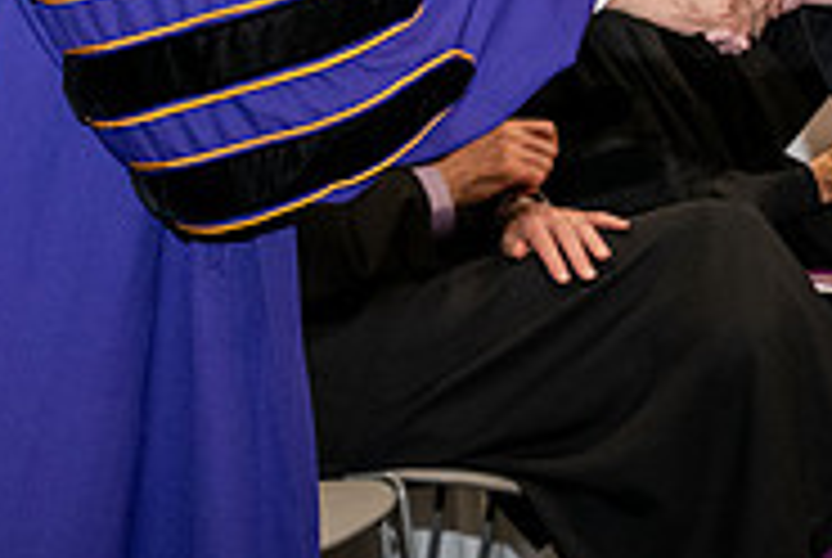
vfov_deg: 6.2
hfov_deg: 9.3
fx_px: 5069
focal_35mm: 219
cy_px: -268
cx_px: 774
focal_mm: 70
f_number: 5.6
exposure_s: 1/200
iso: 2500
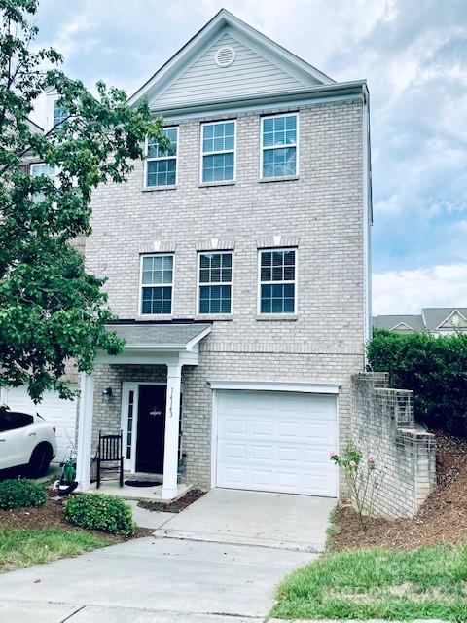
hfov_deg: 49.7
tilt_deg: +8.1
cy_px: 312
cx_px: 234
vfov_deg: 63.4
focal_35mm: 28
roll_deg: +0.6
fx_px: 504
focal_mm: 3.99
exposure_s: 1/917
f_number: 1.8
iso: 20
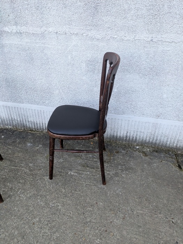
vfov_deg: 69.4
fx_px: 176
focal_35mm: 25
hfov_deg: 54.9
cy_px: 122
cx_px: 92
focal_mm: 5.43
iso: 154
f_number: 1.89
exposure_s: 1/370
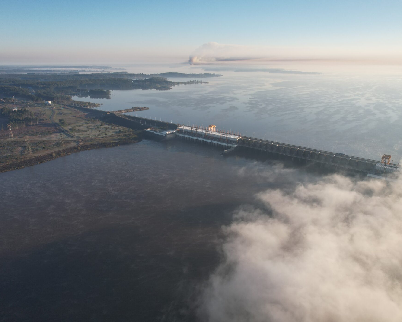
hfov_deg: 68.1
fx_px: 297
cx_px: 190
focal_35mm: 25
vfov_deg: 56.8
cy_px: 161
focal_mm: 8.38
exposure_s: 1/1500
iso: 130
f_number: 2.8
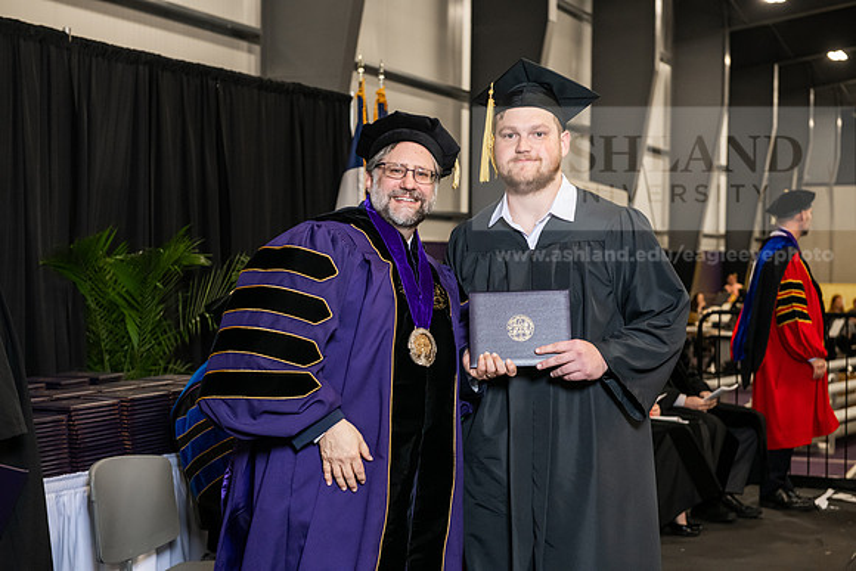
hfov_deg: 30.5
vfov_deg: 20.6
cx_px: 428
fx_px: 1570
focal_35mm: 66
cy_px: 286
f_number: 5
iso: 2500
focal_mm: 66
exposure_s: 1/200
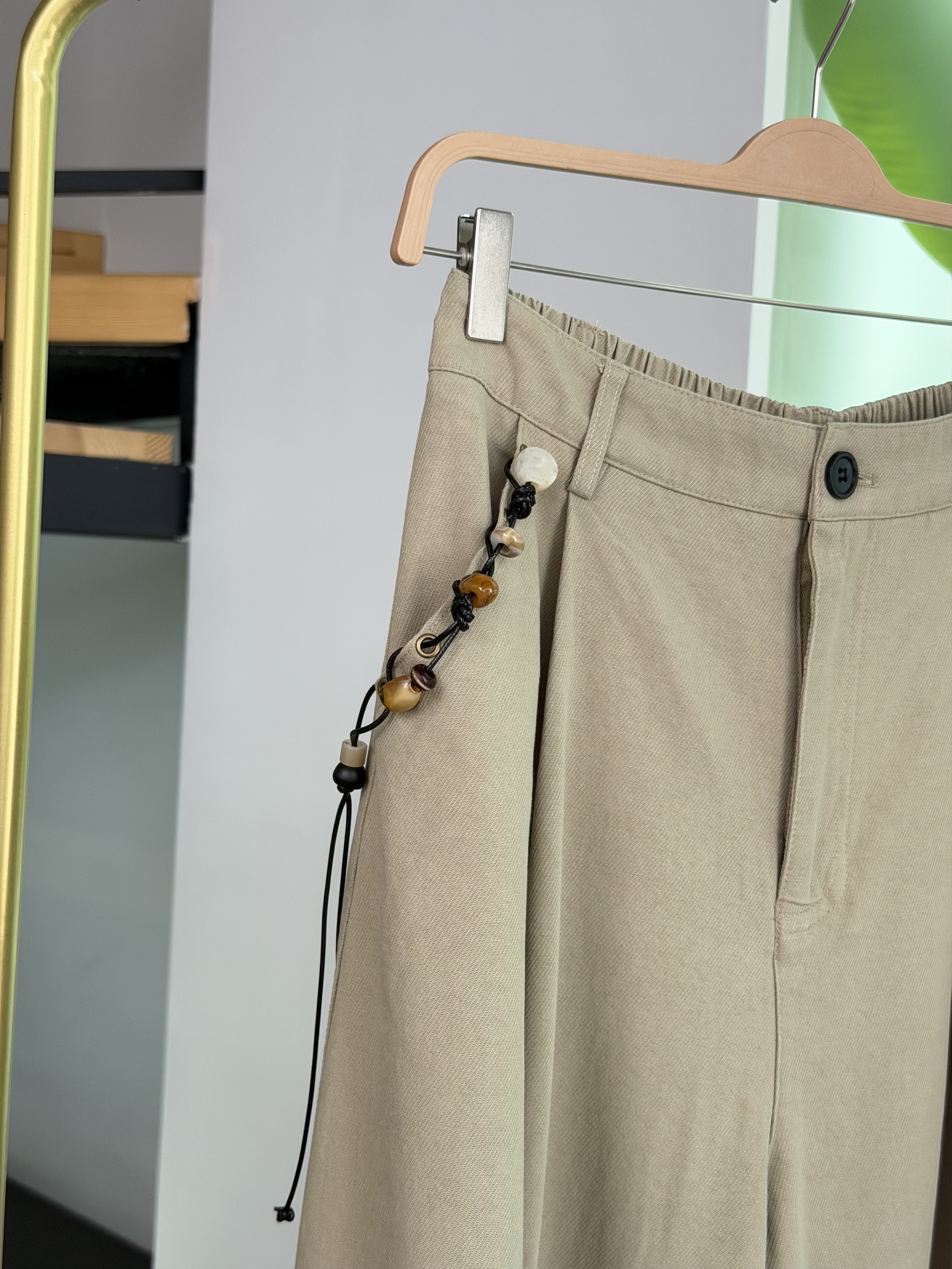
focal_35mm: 48
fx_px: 1760
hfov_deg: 30.3
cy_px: 634
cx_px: 476
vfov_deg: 39.7
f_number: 1.78
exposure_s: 1/200
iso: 64
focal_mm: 6.76
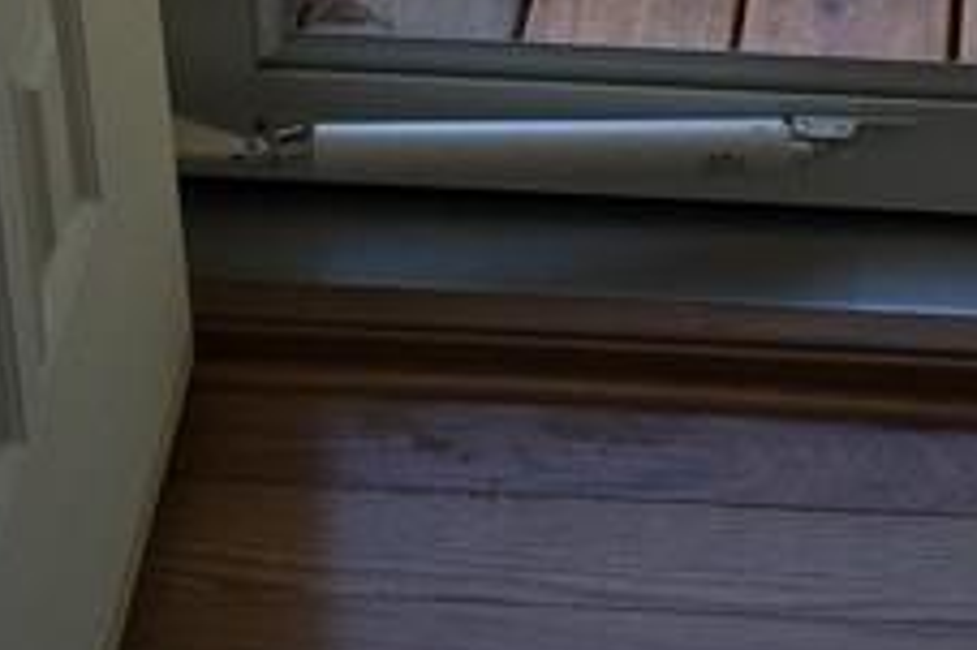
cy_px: -598
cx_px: 917
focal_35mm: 136
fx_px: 3688
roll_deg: +0.3
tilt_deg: -28.4
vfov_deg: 9.5
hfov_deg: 14.9
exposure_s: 1/120
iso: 32
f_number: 2.2
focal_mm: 4.15
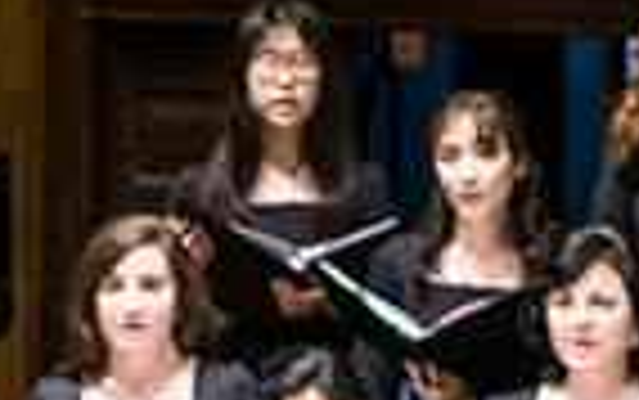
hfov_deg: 7.0
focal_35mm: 292
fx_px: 5089
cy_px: 672
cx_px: -594
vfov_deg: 4.5
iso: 1600
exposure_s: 1/160
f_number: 5
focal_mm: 70
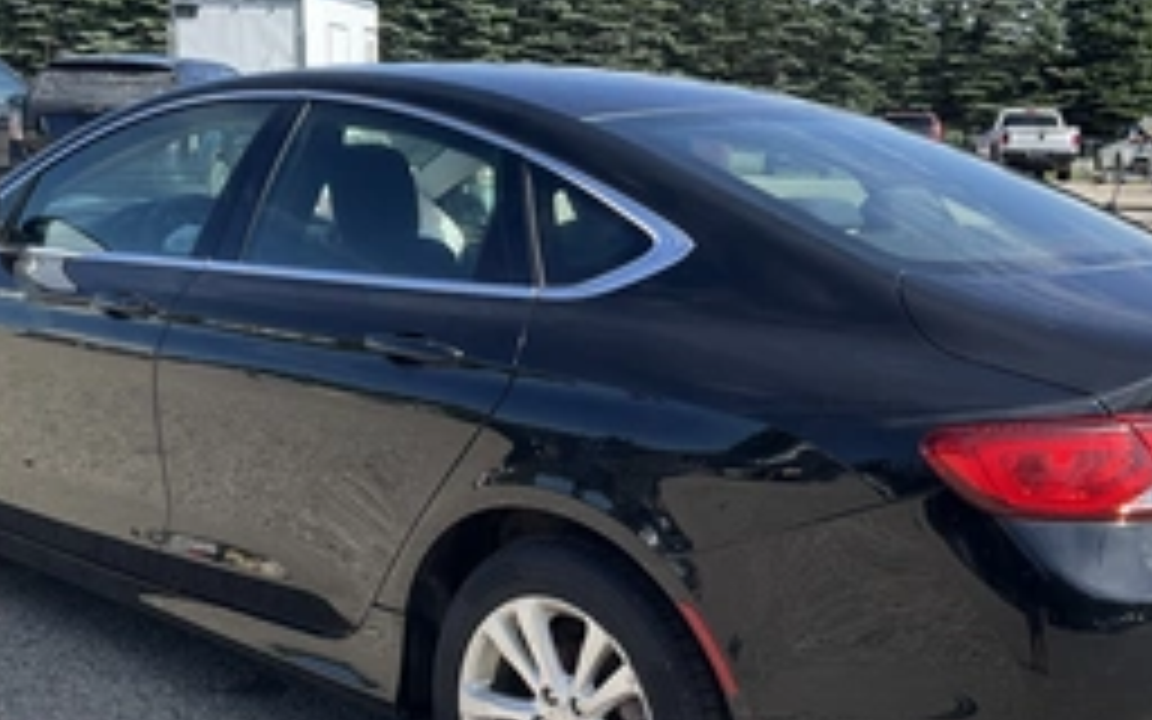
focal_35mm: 48
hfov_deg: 41.8
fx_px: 1507
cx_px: 621
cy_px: 414
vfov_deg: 26.8
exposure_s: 1/978
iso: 25
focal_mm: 3
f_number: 1.8
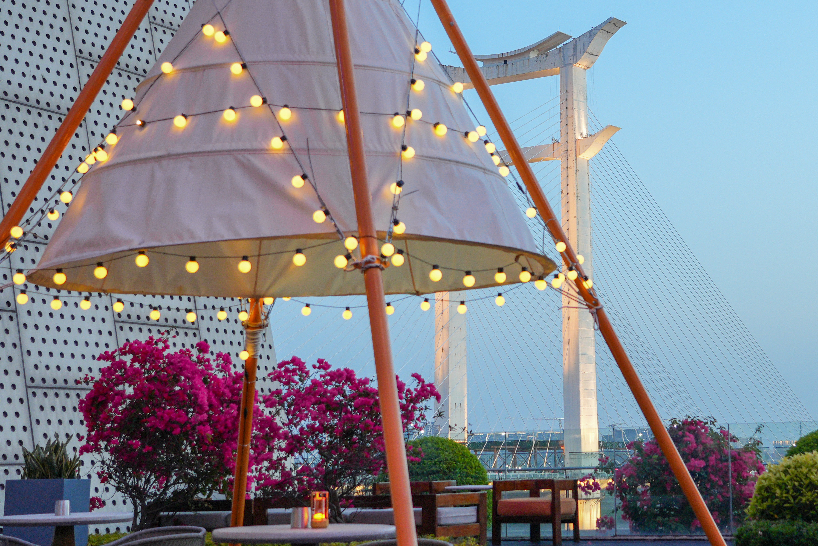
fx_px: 1568
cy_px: 209
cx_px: 621
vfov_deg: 19.7
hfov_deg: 28.8
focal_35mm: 69
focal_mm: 35
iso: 800
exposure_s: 1/40
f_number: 4
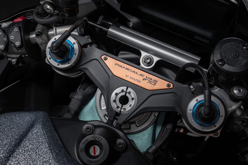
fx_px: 331
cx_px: 124
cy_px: 82
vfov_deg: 28.1
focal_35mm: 48
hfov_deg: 41.1
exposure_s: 1/160
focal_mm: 48
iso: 100
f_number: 10
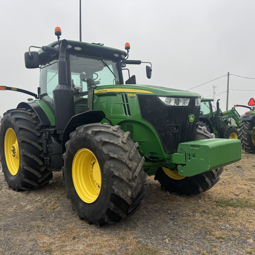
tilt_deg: -2.0
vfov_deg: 55.6
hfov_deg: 55.6
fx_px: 242
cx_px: 117
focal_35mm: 29
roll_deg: +2.1
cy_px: 130
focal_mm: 6.76
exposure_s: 1/402
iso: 80
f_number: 1.78
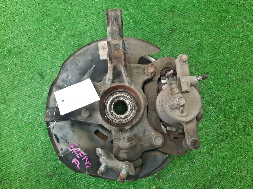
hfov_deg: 67.3
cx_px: 125
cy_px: 96
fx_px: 190
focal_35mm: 26
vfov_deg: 53.0
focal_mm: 4.6
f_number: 2
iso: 311
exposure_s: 1/50
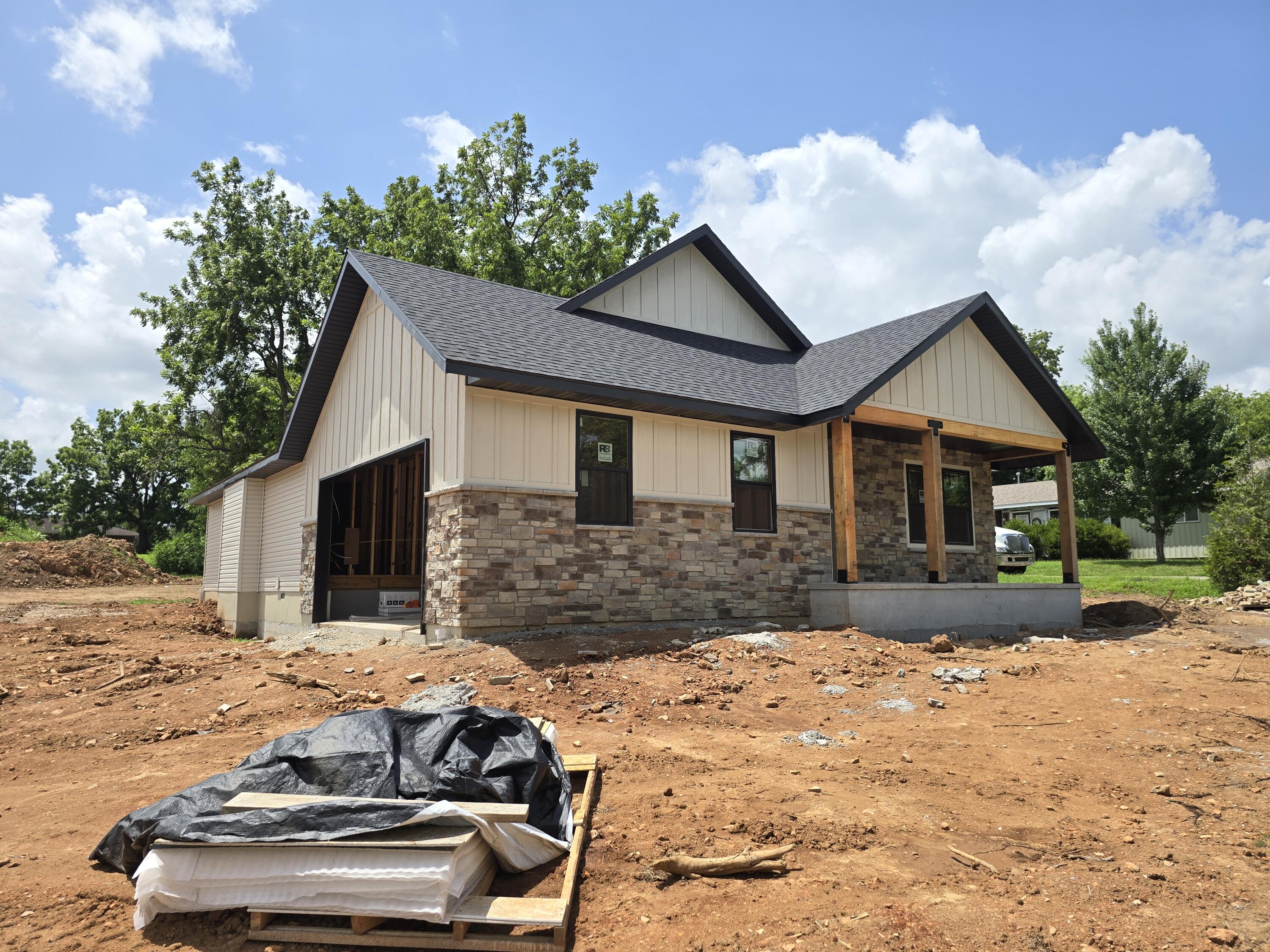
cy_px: 476
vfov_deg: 58.9
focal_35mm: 23
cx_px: 635
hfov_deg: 73.9
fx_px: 844
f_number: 1.7
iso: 12
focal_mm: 6.3
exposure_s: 1/748
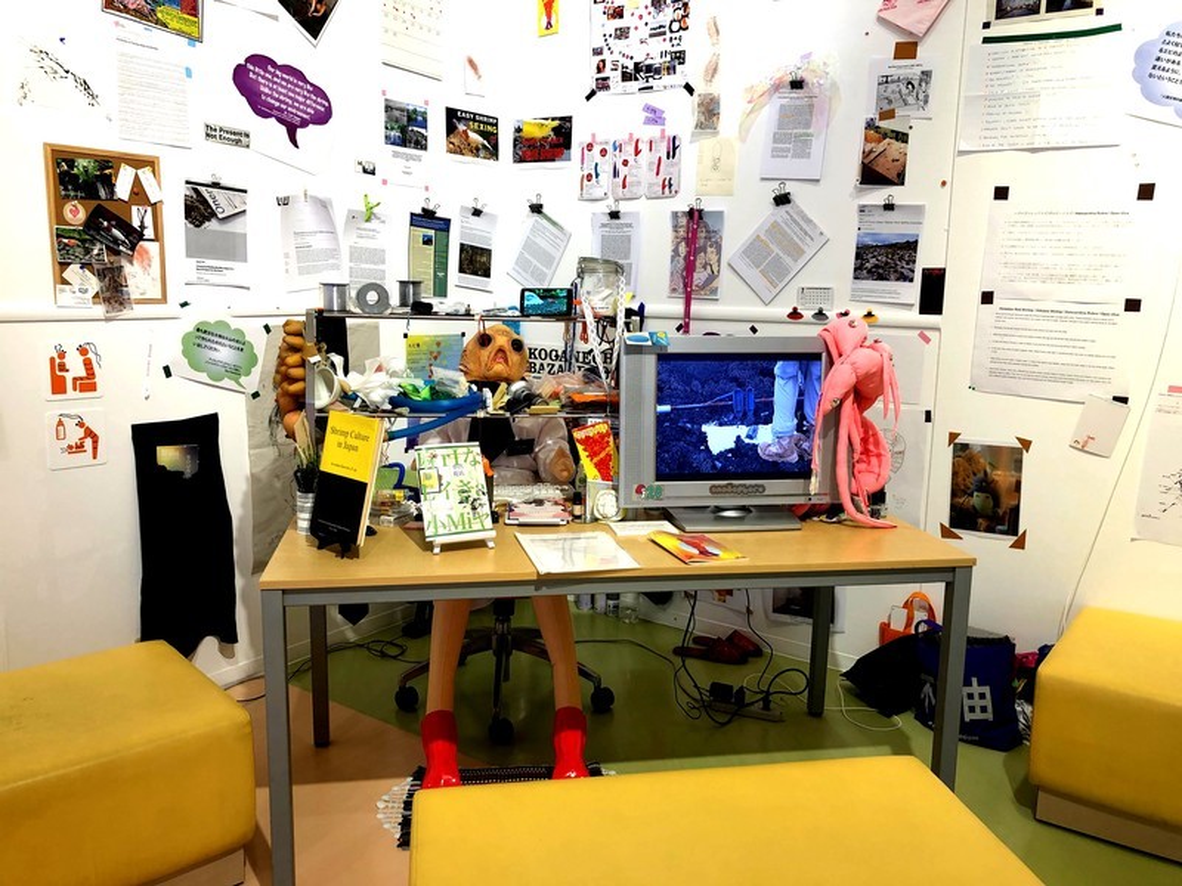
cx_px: 591
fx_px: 956
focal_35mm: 28
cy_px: 443
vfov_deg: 49.7
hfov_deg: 63.4
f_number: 1.8
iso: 25
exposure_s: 1/50
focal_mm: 3.99
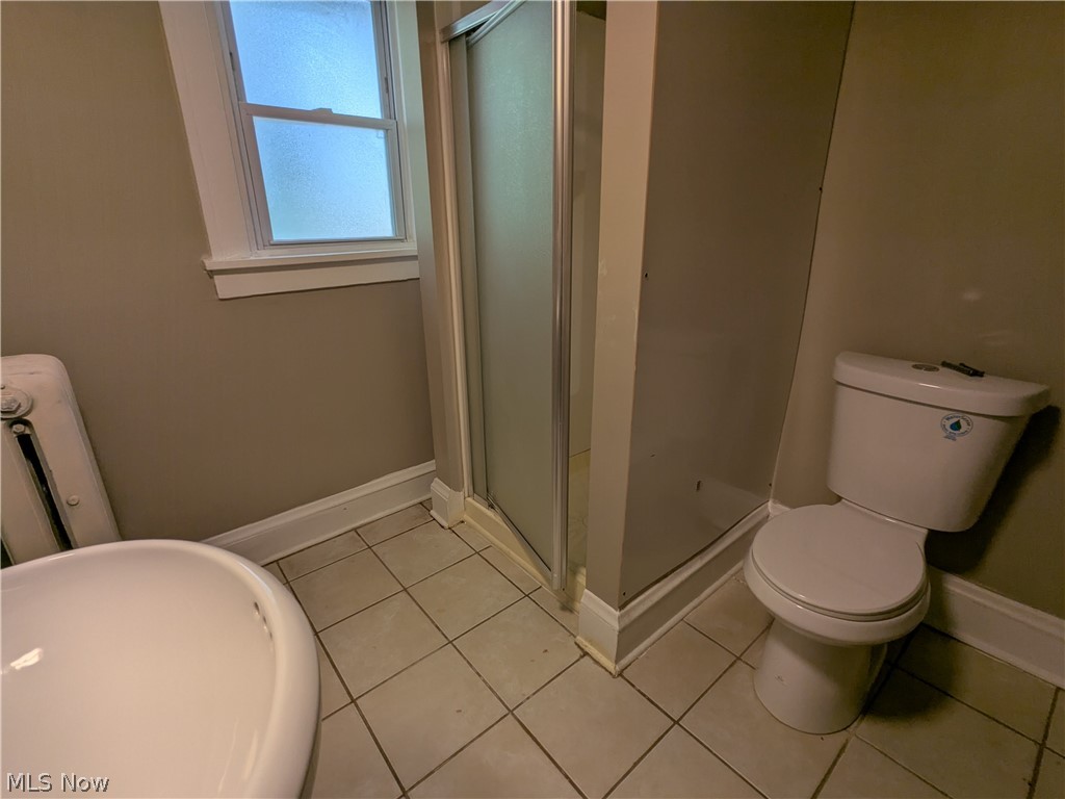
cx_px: 532
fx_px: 492
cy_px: 400
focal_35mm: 16
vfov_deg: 78.1
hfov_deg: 94.5
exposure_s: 1/134
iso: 74
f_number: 2.2
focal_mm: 2.35
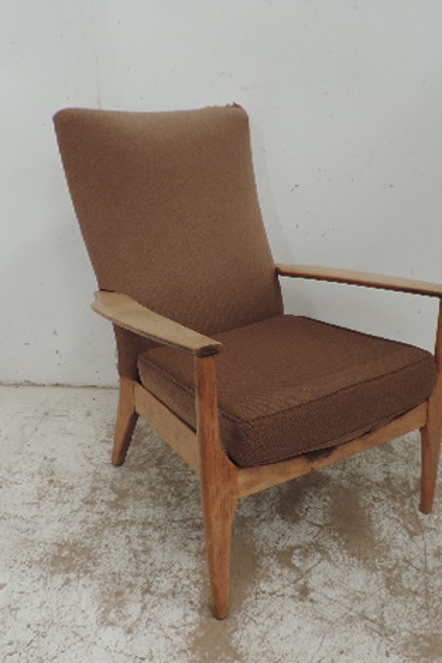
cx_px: 284
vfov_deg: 55.8
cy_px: 334
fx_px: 627
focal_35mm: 34
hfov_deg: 38.5
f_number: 3
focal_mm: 4.3
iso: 180
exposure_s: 1/30
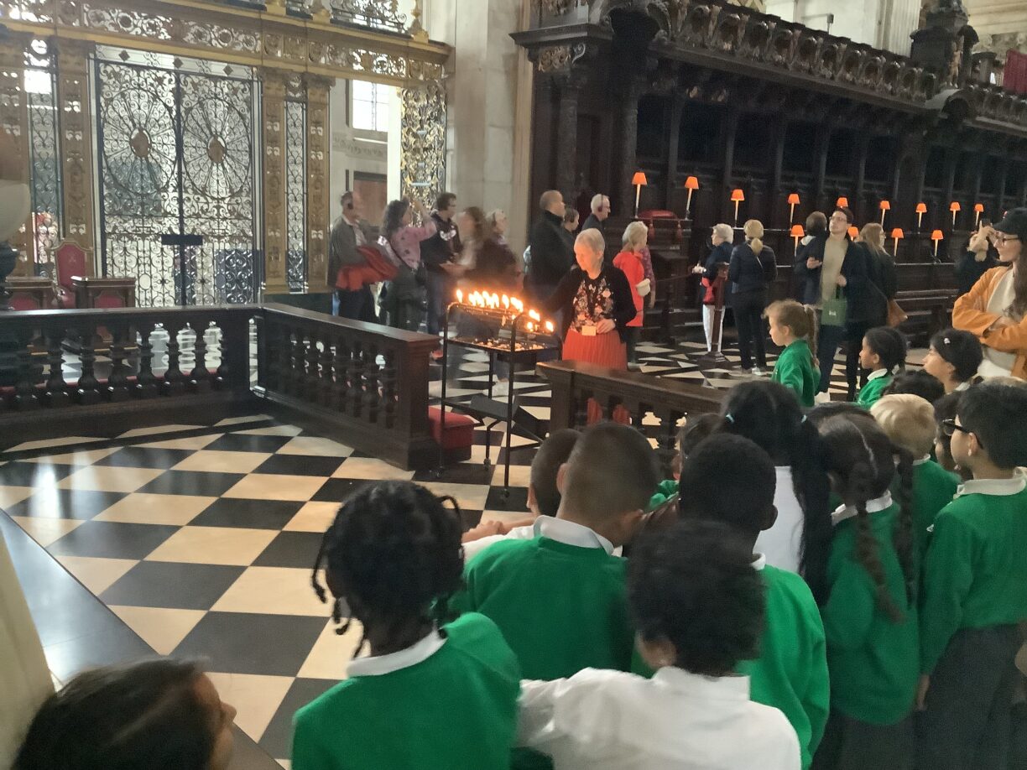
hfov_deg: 58.4
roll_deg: -1.5
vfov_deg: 45.4
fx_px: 920
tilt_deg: -10.3
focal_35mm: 31
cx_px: 514
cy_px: 385
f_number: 2.4
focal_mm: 3.3
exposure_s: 1/17
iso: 800
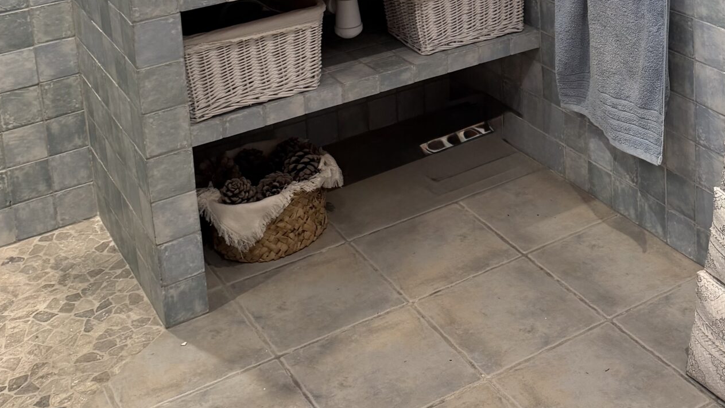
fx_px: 1019
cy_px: -133
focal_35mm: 53
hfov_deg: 38.7
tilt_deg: -11.1
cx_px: 491
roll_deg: +1.7
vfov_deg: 20.5
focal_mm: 6.76
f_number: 1.78
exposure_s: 1/50
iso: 160
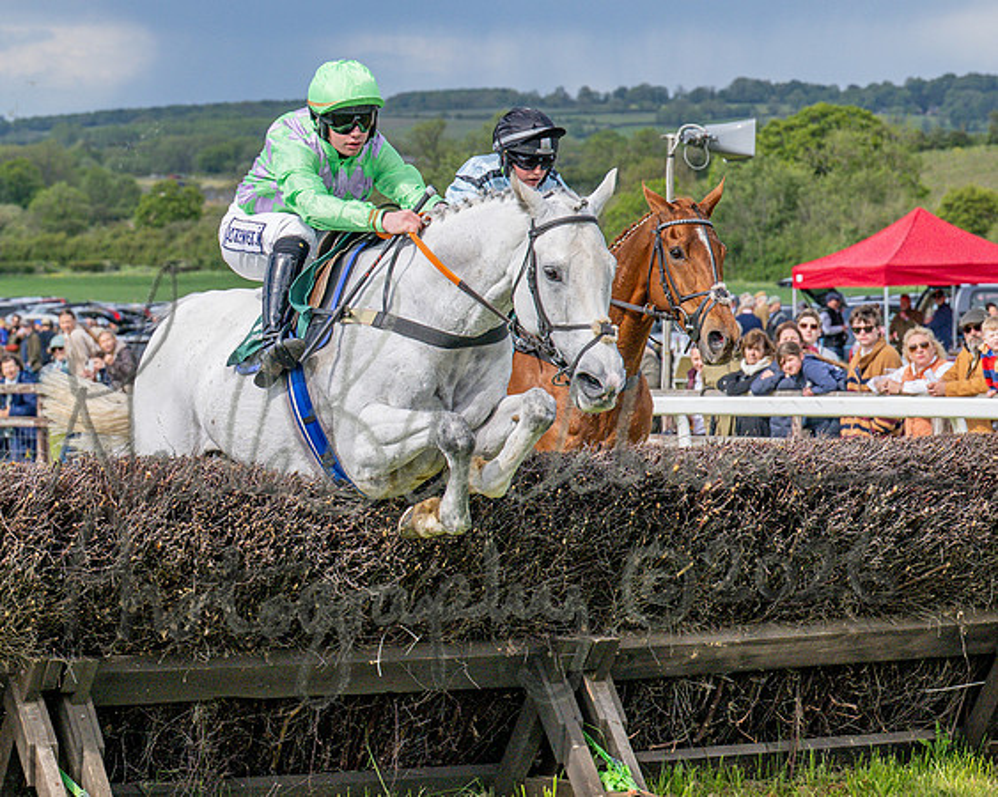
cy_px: 224
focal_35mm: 150
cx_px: 247
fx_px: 4425
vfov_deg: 10.3
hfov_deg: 12.8
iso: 400
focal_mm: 70
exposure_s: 1/2500
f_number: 5
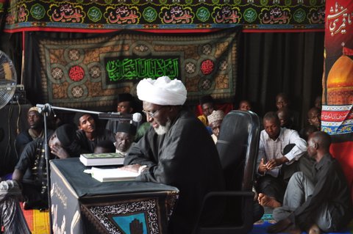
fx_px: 808
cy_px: 117
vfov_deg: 16.5
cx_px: 176
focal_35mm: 82
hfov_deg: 24.6
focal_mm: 55
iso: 400
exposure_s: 1/8
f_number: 5.6
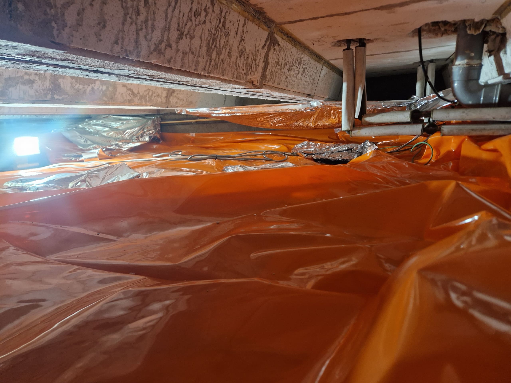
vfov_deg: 58.9
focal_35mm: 23
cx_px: 256
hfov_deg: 73.9
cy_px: 192
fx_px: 340
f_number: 1.8
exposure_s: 1/100
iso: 250
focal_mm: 5.4
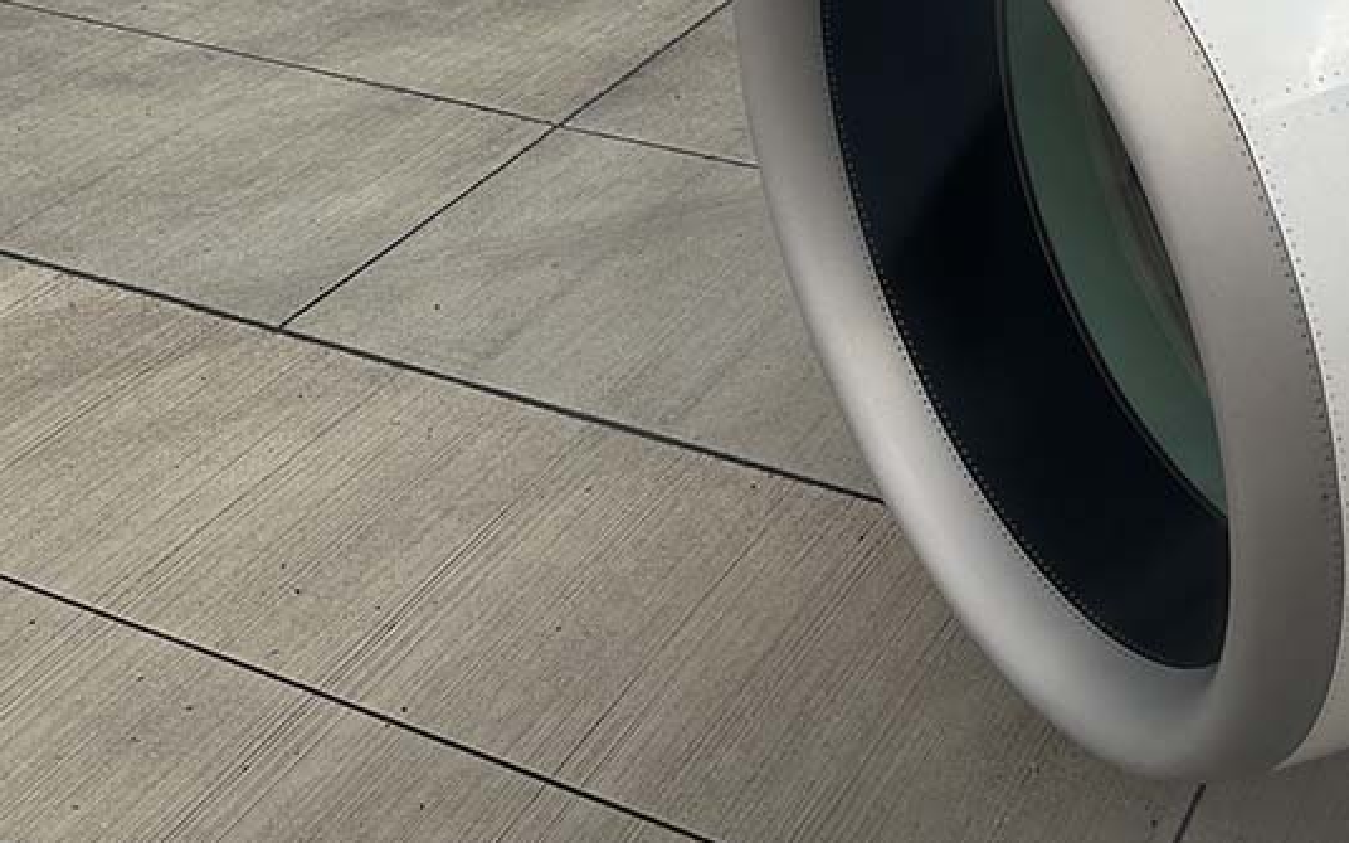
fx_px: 2096
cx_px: 1065
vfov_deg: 20.6
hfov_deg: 34.7
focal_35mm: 57
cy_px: -282
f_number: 1.78
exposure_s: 1/2732
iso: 80
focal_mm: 6.86
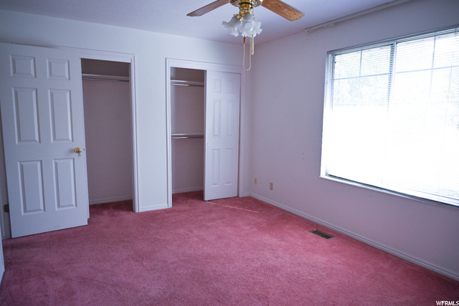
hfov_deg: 73.7
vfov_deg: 53.2
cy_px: 153
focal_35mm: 24
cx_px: 230
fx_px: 306
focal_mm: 24
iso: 400
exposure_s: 1/200
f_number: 4
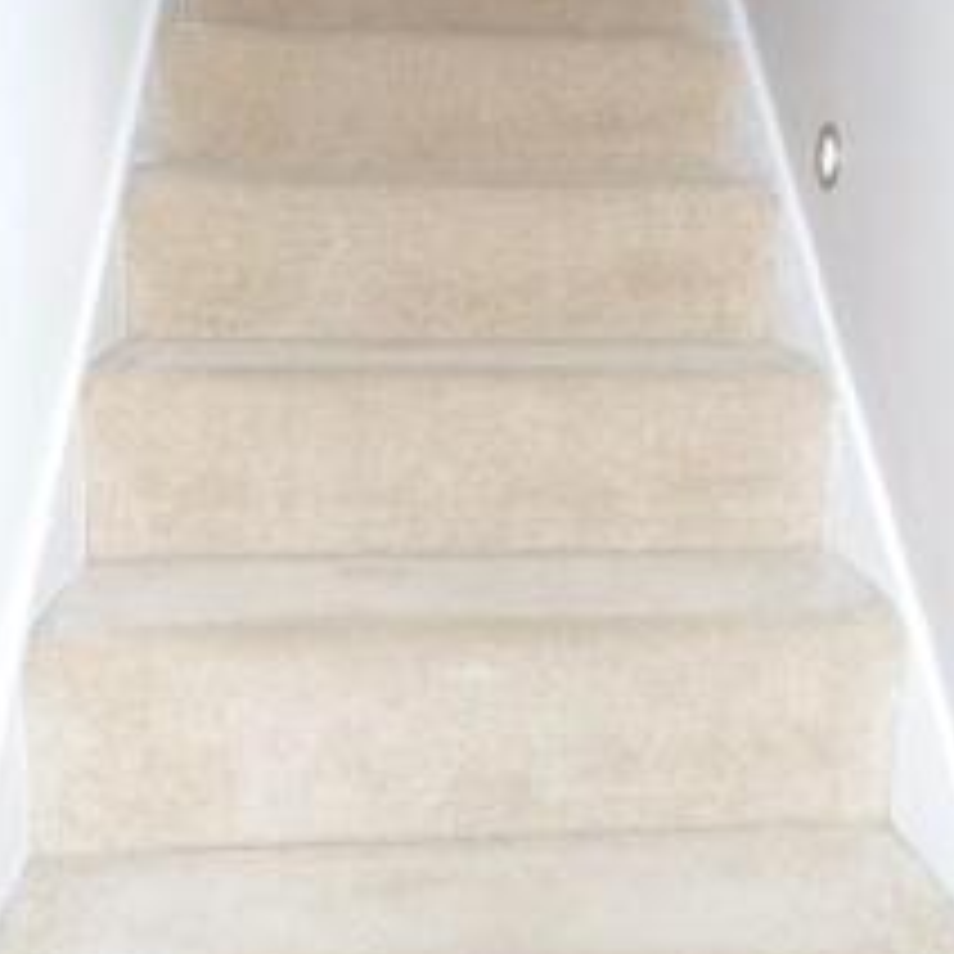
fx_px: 1310
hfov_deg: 39.9
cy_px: 205
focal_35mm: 42
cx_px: 549
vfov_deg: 38.7
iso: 160
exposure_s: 1/30
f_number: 2.8
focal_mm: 4.1
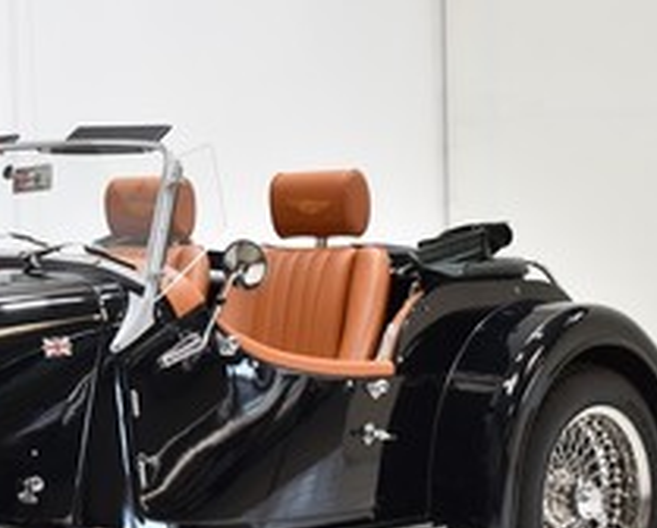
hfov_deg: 17.2
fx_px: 2089
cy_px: 347
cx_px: -101
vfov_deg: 14.4
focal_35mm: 107
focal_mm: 29
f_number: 4.2
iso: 100
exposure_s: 1/25
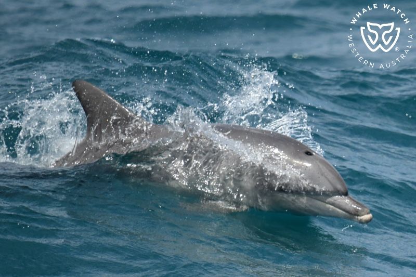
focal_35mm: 600
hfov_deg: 3.4
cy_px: 138
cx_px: 208
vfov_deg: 2.3
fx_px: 6931
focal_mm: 600
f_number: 6.3
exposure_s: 1/8000
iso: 1100
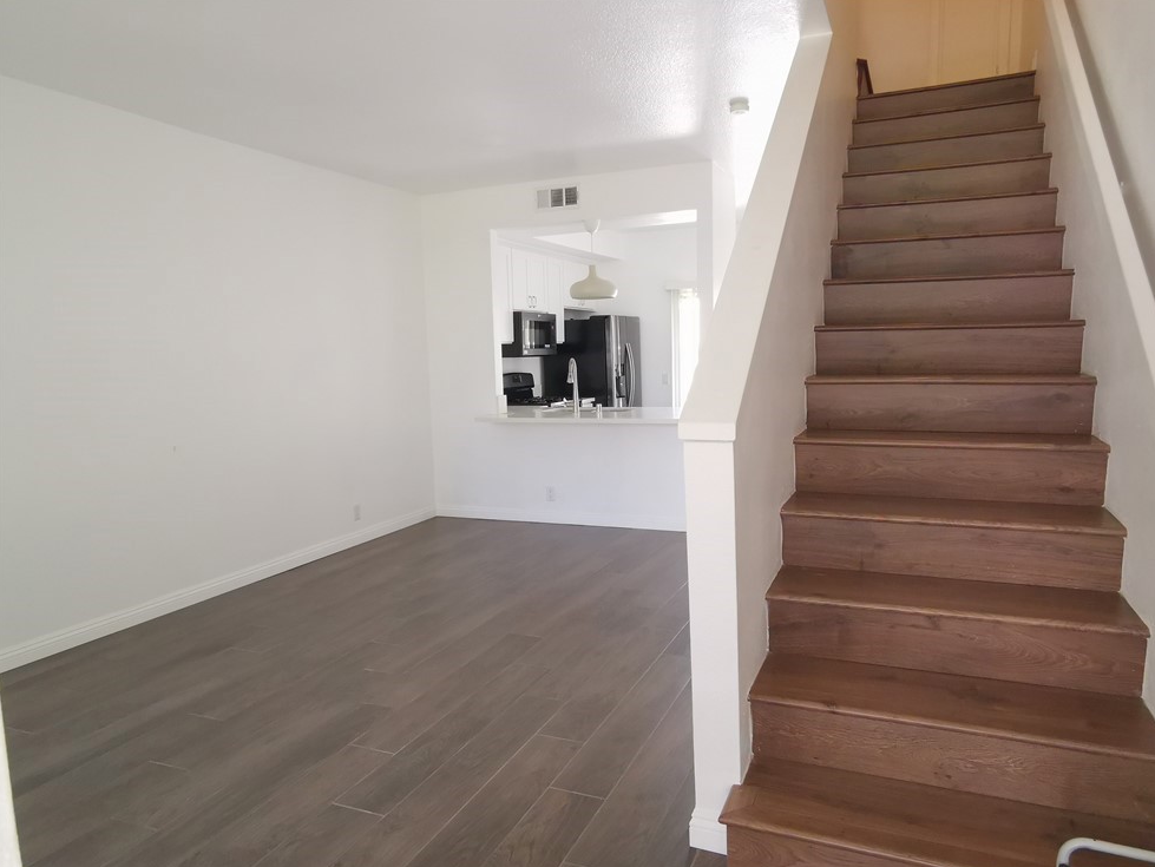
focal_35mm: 23
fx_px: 768
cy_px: 446
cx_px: 601
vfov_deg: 58.9
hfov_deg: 73.9
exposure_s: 1/50
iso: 400
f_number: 2.2
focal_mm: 2.35
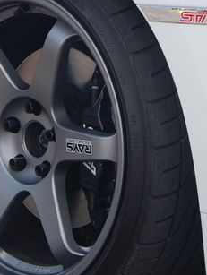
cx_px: 93
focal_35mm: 144
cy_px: 82
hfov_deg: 10.3
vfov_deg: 13.7
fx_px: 1146
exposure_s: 1/125
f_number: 5.6
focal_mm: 30
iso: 200
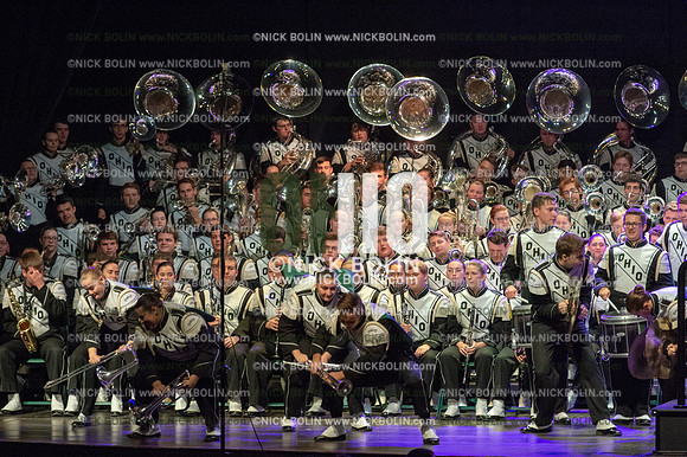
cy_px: 228
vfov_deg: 7.0
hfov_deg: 10.6
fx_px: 3719
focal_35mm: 195
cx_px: 344
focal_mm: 195
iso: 8000
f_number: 5.6
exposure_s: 1/400
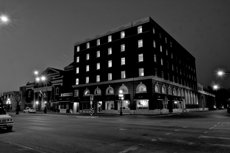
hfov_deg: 70.5
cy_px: 76
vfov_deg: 50.3
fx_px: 163
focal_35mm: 26
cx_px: 115
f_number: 20
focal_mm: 17
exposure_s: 5
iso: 200
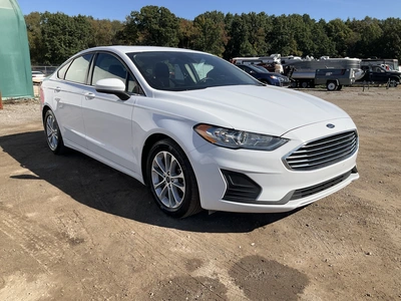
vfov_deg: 48.2
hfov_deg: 61.7
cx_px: 200
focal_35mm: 29
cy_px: 150
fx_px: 336
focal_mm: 3
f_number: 1.8
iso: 25
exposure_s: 1/2227
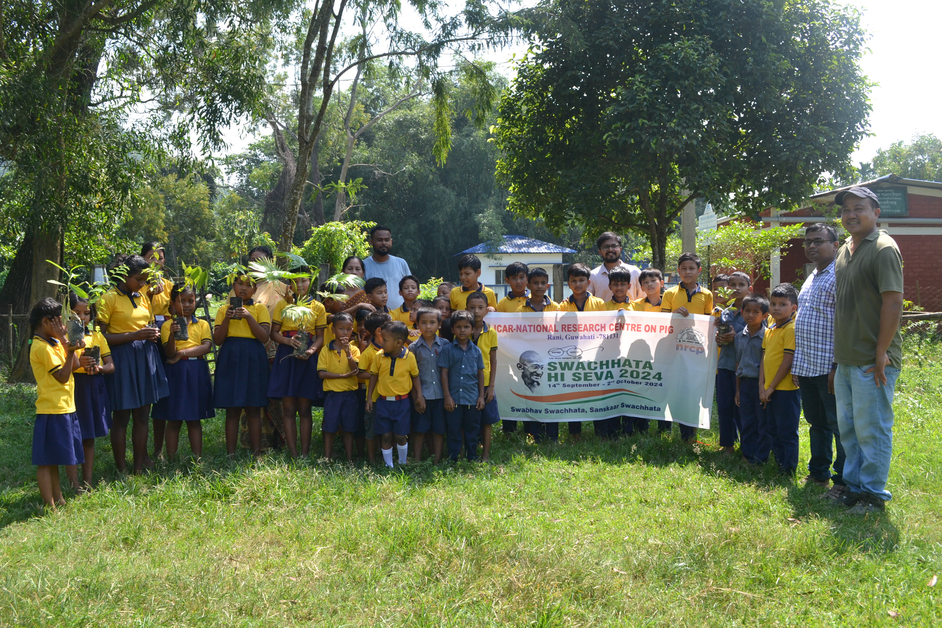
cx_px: 471
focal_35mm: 33
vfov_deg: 40.0
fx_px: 863
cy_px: 314
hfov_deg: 57.2
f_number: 8
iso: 180
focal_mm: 22
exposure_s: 1/125
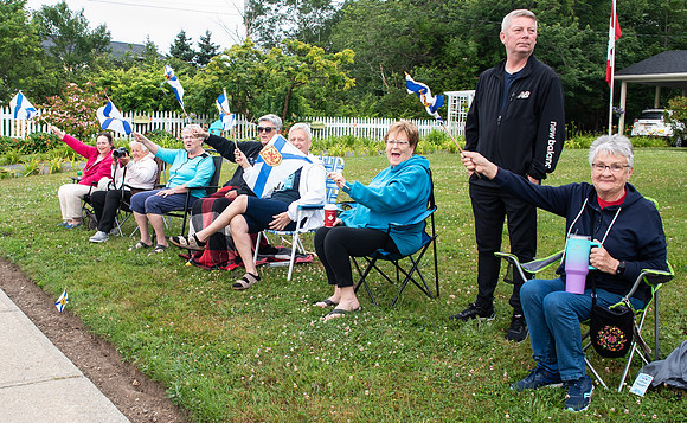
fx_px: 923
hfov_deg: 40.7
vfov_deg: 25.8
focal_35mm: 49
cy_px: 210
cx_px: 276
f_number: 4
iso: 800
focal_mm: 31
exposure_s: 1/250
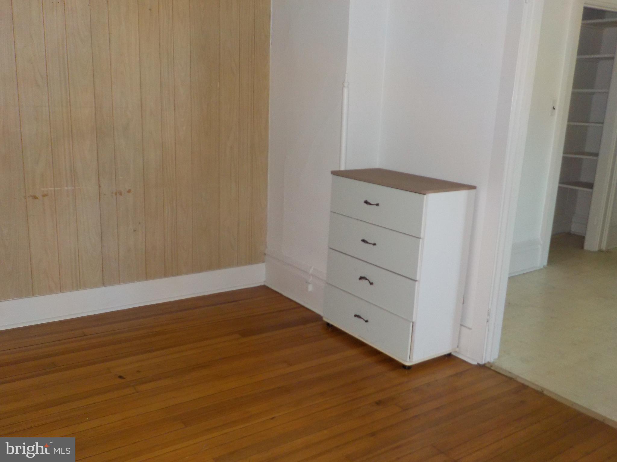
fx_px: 535
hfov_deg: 60.0
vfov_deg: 46.8
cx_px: 308
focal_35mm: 30
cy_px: 231
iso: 250
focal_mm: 4.1
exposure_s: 1/30
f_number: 3.3
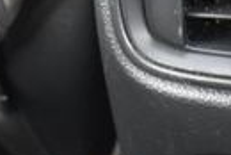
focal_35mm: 251
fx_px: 1612
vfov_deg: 5.5
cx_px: 402
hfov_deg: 7.9
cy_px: 75
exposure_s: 1/15
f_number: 6.3
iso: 1100
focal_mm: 34
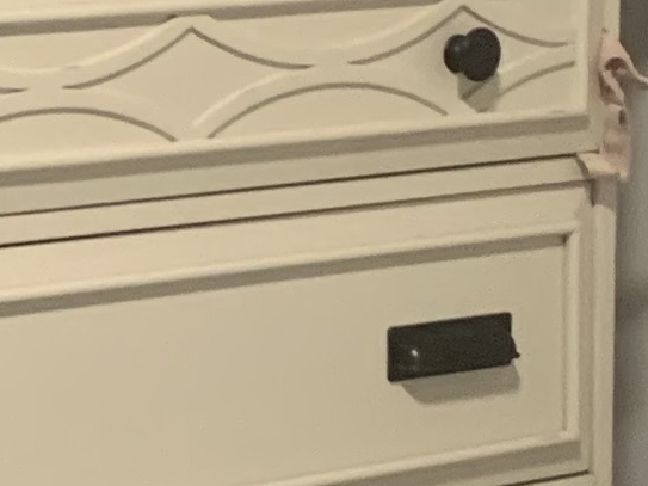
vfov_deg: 7.7
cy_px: 457
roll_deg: +0.8
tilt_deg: -9.4
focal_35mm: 193
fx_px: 3612
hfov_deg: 10.0
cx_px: -252
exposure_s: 1/60
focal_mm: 4.25
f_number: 1.8
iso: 250
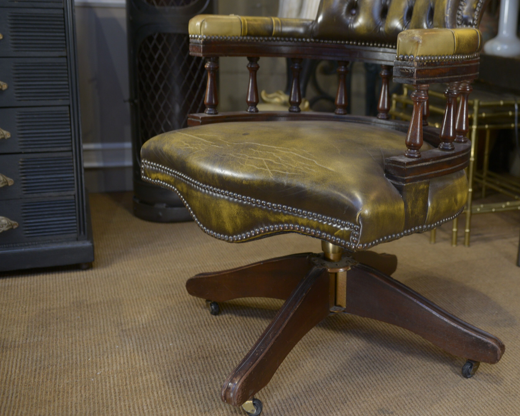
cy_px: 175
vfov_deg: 32.0
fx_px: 723
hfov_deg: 38.9
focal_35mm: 47
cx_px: 361
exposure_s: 1/50
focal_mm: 34
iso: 640
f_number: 3.5
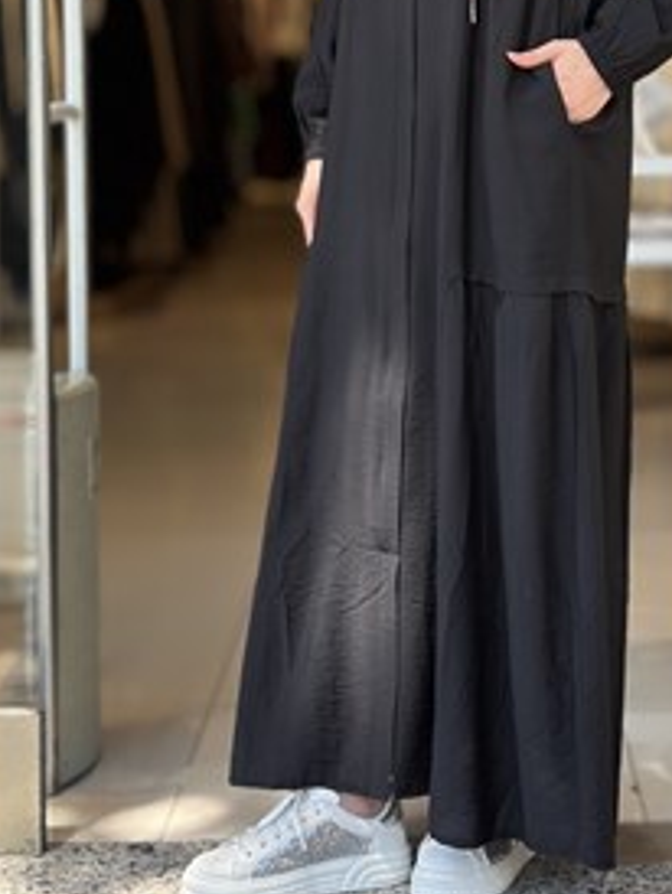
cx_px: 424
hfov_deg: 16.2
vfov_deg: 21.1
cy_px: 121
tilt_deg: -1.5
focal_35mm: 91
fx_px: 2352
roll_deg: -0.4
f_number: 1.78
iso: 80
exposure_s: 1/516
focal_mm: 6.86
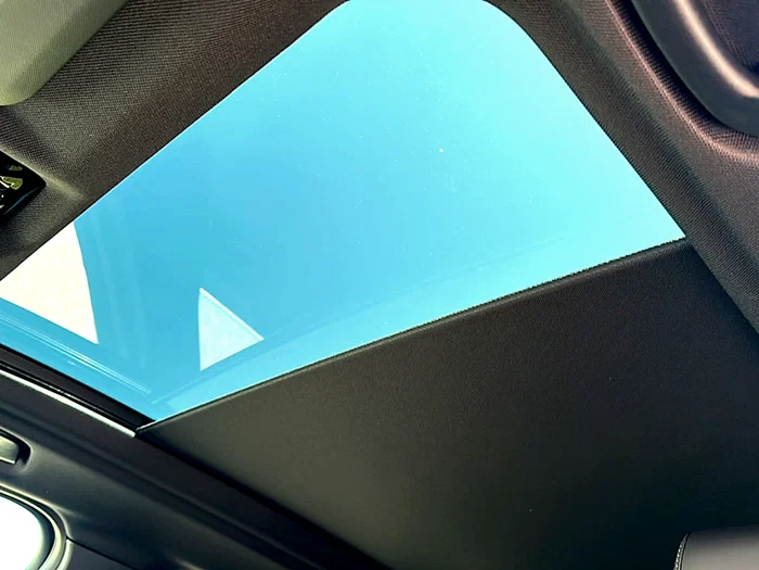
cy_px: 285
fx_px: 548
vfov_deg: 54.9
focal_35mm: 25
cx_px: 380
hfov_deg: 69.4
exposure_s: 1/140
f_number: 1.78
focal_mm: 6.86
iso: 64
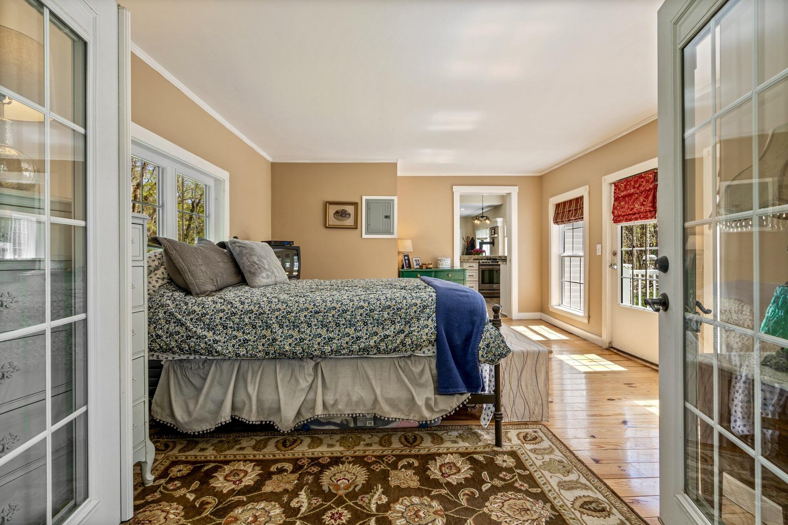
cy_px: 262
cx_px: 394
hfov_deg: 96.7
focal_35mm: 16
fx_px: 350
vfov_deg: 73.7
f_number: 9
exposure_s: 1/5
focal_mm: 16
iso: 80
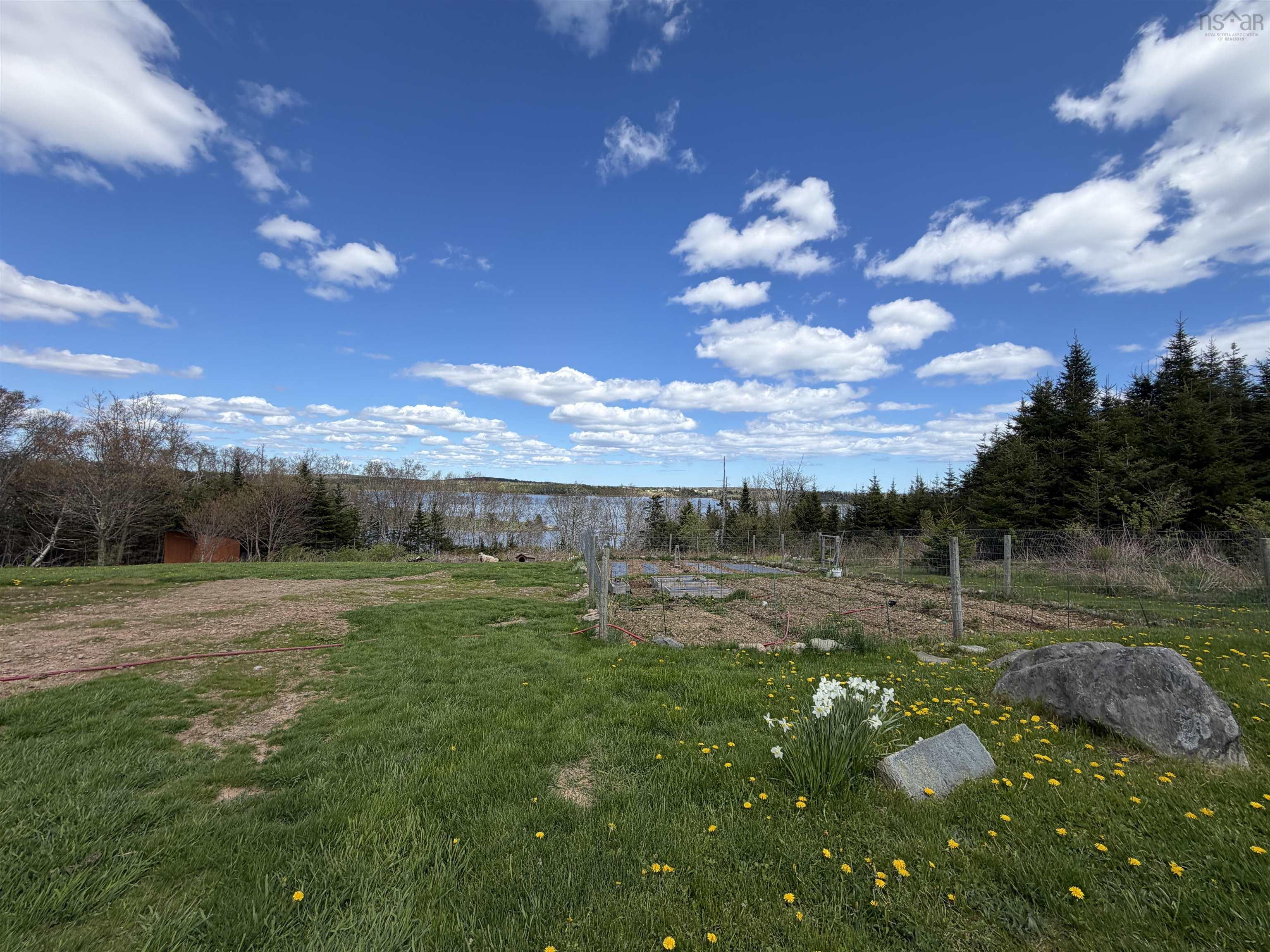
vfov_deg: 85.7
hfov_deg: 102.1
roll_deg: -0.6
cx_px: 635
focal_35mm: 14
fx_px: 514
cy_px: 476
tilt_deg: +1.1
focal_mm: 2.22
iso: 20
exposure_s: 1/789
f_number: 2.2
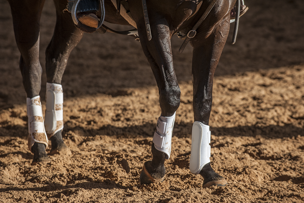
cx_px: 152
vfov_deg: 6.9
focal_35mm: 200
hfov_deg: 10.3
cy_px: 102
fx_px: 1688
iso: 250
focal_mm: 200
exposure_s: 1/1000
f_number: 5.6
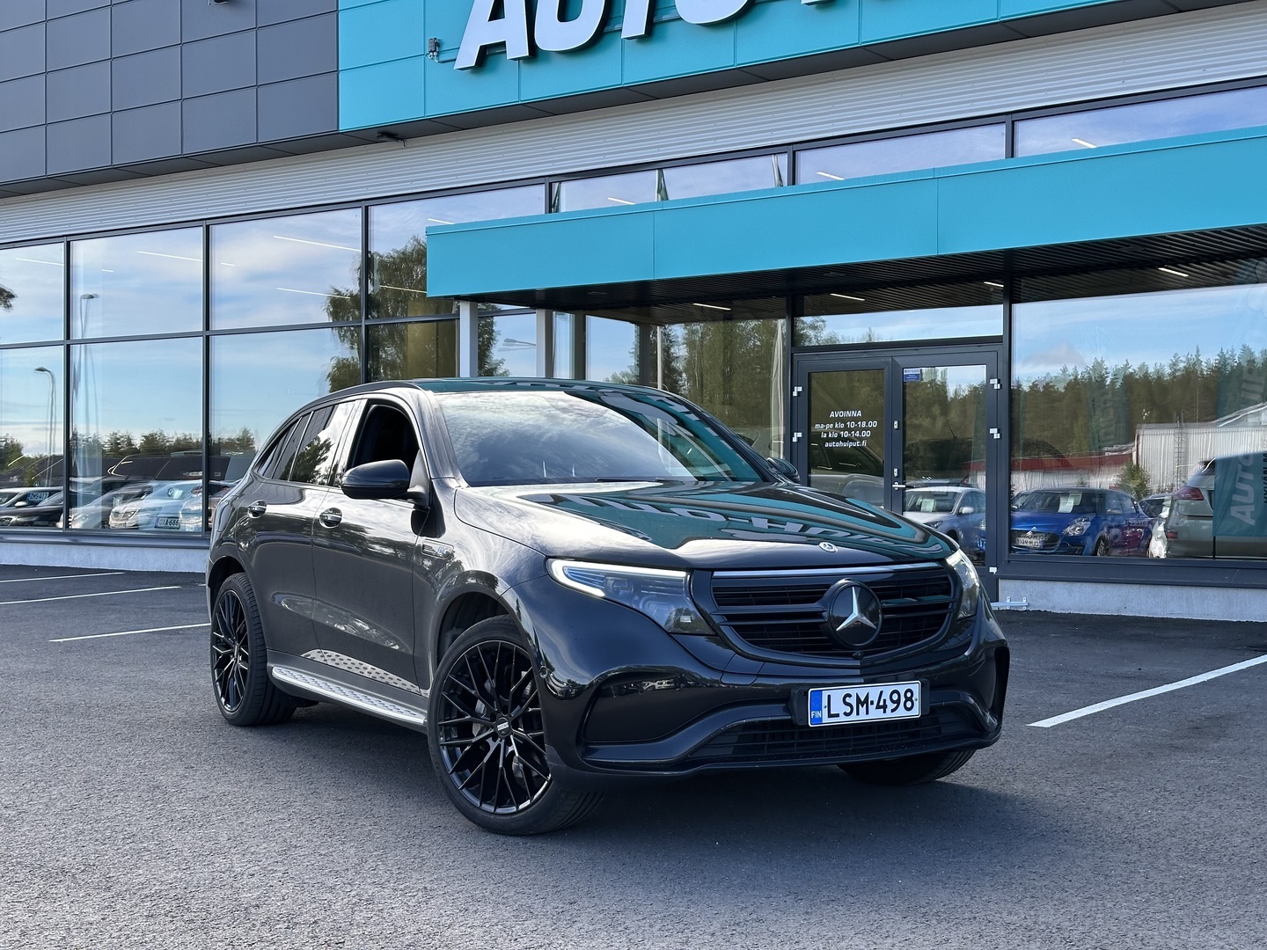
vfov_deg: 30.3
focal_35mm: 48
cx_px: 634
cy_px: 475
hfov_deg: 39.7
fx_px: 1757
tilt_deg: +1.1
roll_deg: -0.3
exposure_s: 1/555
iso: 64
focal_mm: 6.86
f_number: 1.78
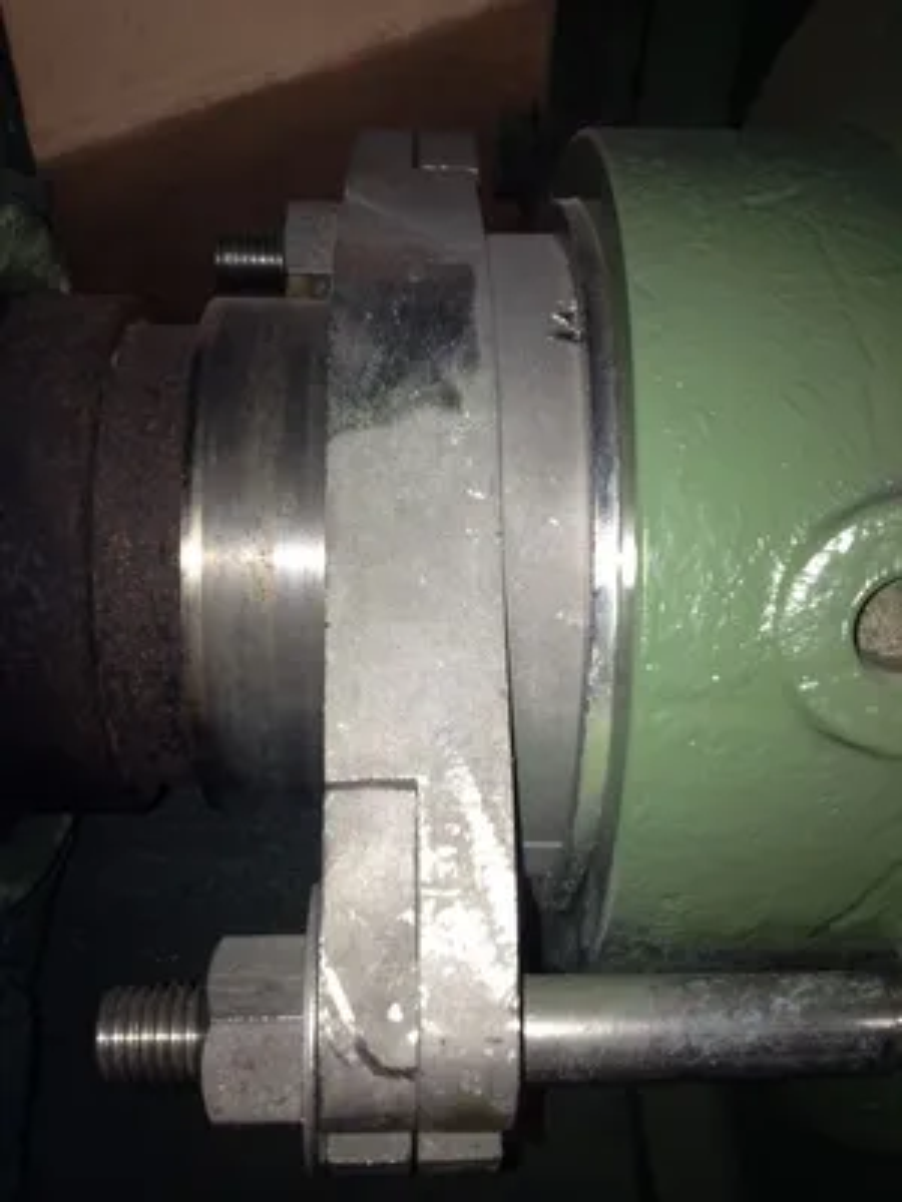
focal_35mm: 35
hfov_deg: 40.7
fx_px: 1216
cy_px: 601
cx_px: 451
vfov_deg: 52.6
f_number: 2.4
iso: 50
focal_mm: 4.28
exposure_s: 1/36
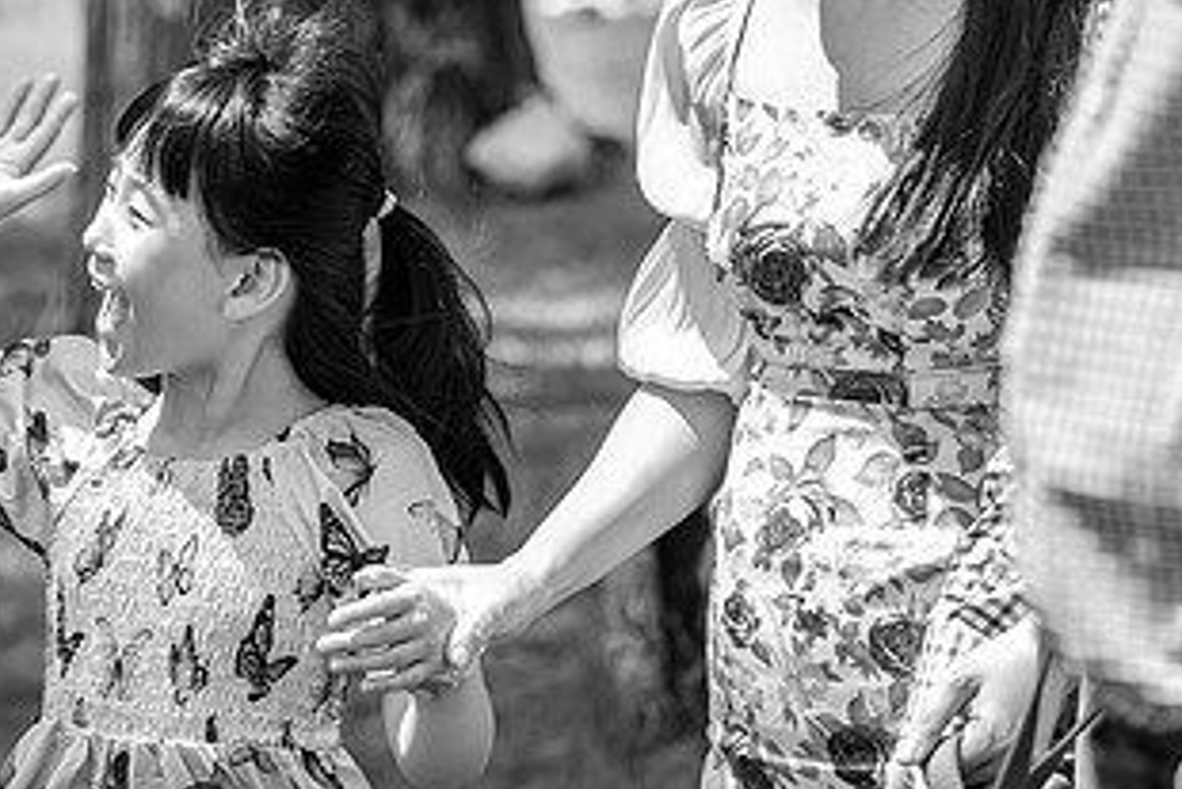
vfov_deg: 8.0
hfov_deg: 11.9
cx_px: 137
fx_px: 5650
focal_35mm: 172
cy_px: 276
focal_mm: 92
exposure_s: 1/640
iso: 400
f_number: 5
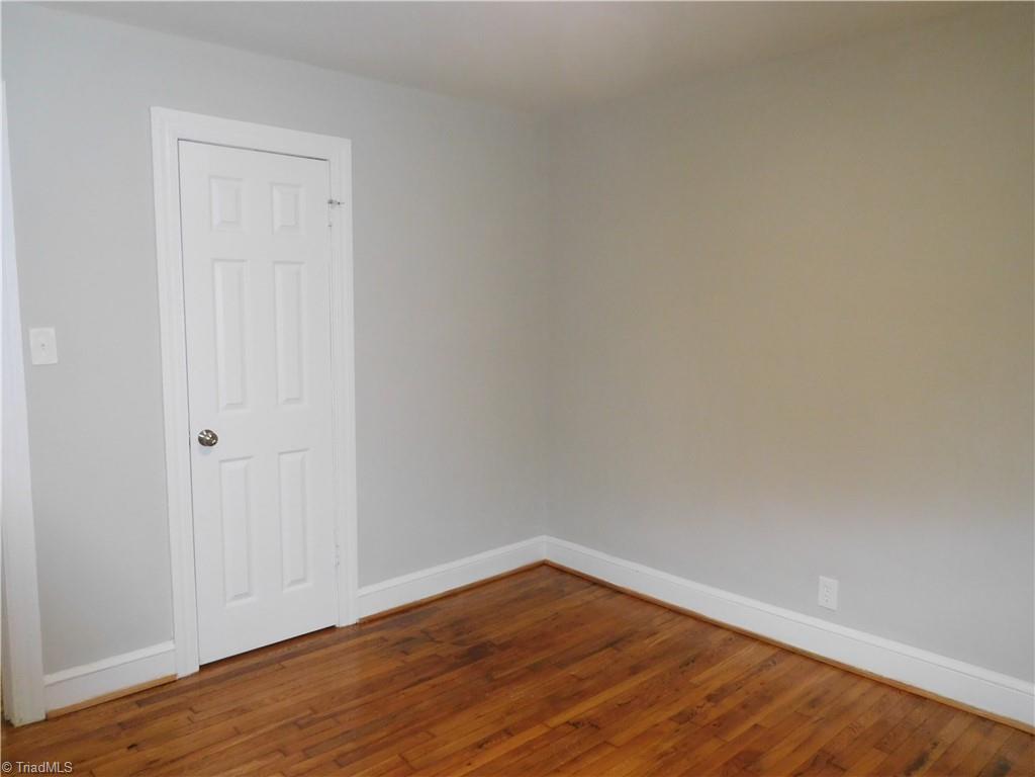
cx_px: 518
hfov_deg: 69.4
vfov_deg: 54.9
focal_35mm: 25
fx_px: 747
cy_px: 388
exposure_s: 1/30
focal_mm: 4.5
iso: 360
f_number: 3.4
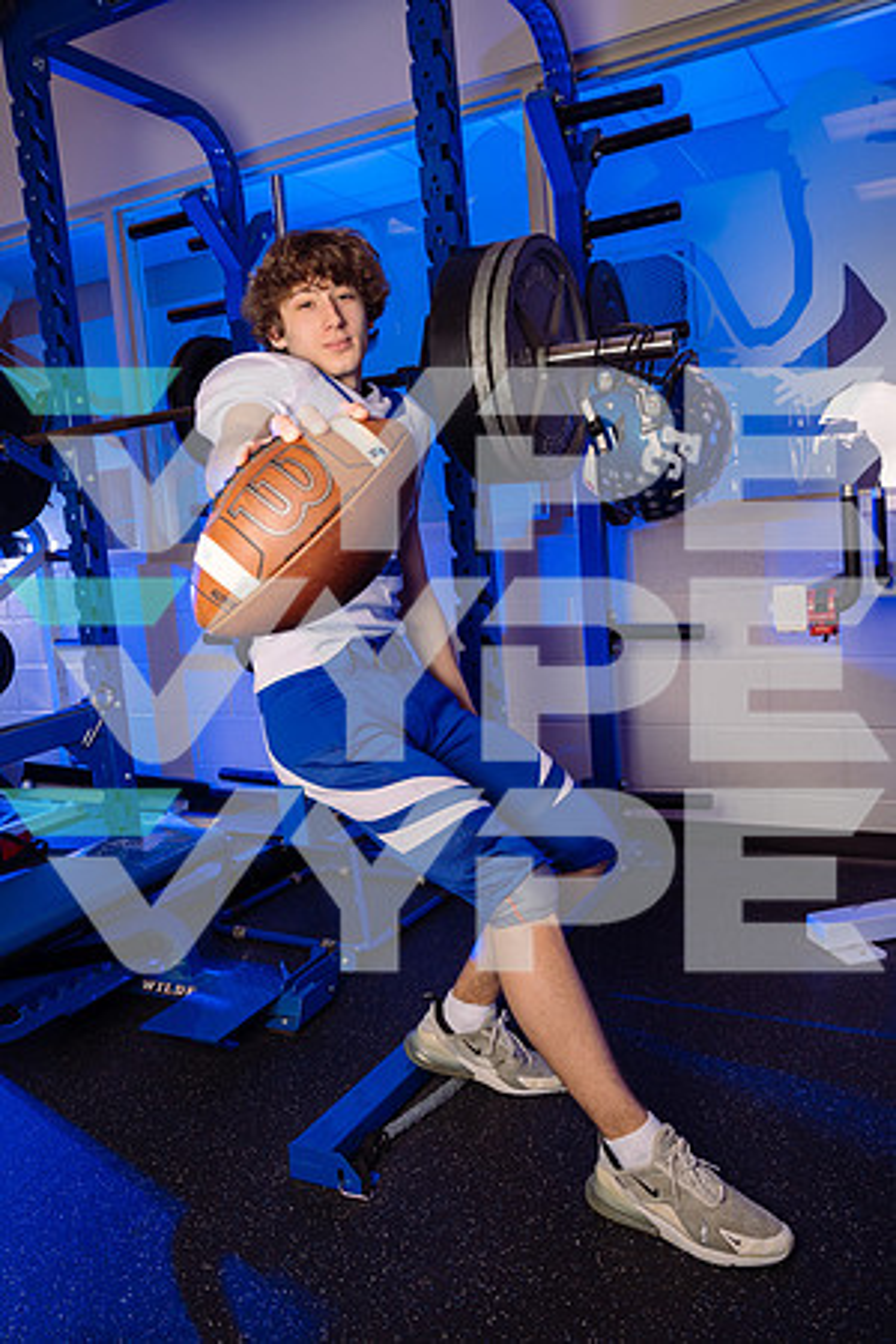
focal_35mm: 28
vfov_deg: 65.5
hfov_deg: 46.4
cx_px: 448
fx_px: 1045
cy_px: 672
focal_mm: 28
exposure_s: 1/200
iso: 400
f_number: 7.1
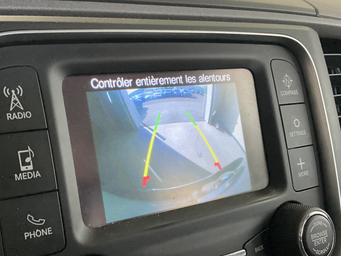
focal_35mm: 42
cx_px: 148
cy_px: 159
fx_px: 414
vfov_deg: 34.2
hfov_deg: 44.7
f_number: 1.8
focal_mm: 3
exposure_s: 1/60
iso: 160
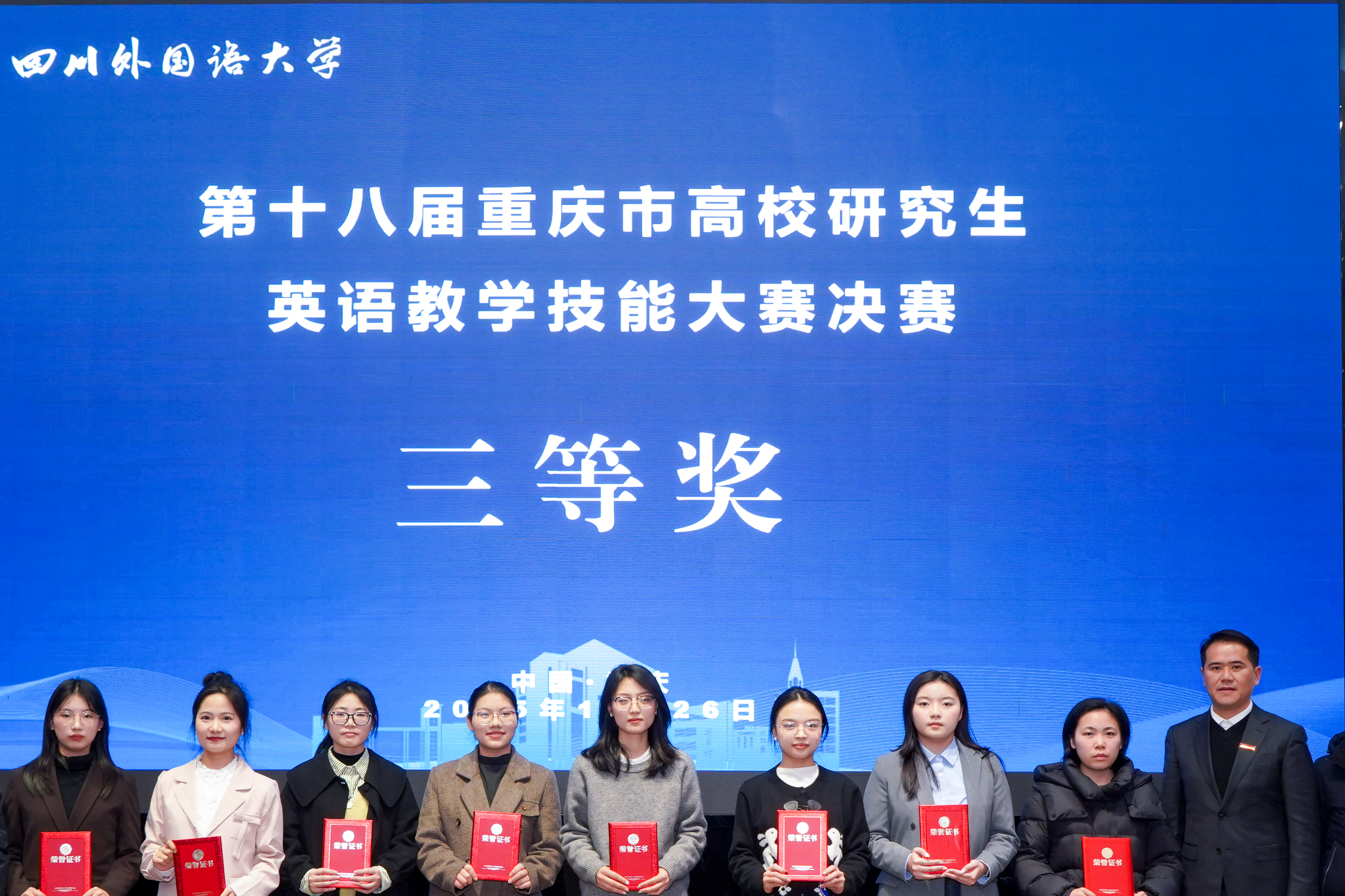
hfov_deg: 38.9
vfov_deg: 26.1
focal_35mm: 51
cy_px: 697
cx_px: 617
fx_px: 1905
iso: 800
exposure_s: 1/80
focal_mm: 30
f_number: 5.6
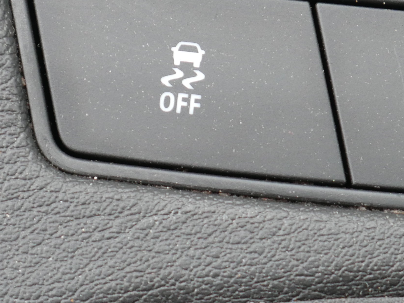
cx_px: 269
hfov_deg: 10.2
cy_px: 119
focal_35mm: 194
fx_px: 2265
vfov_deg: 7.7
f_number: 5.5
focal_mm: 35
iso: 800
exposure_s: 1/80
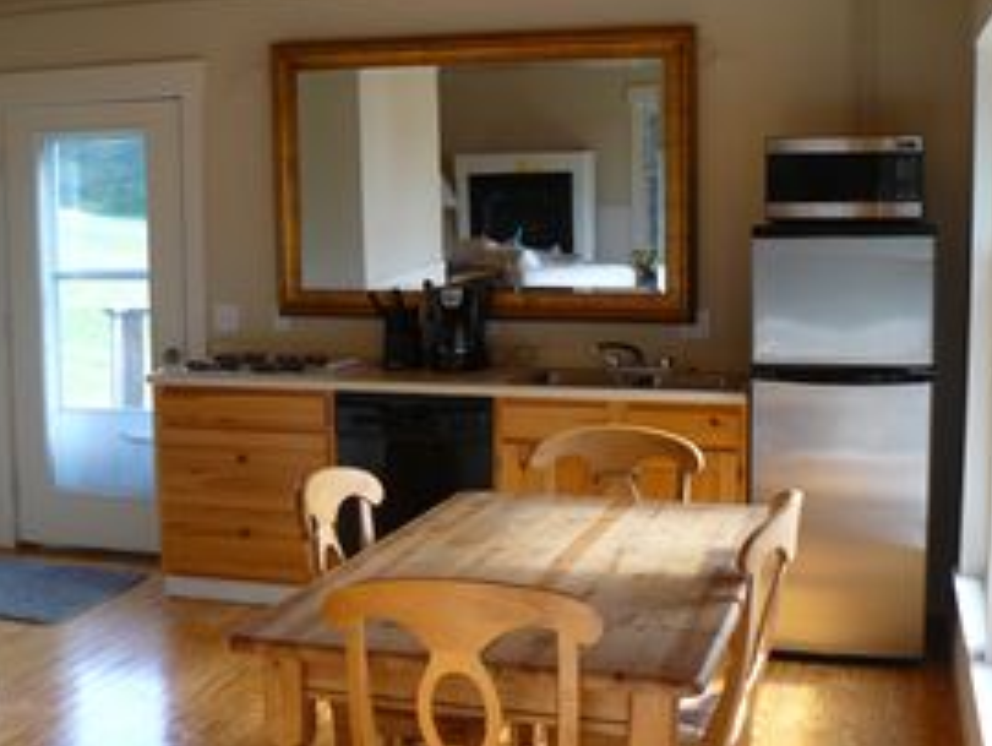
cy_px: 375
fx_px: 1405
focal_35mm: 49
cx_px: 367
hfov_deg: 38.6
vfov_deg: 29.7
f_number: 2.8
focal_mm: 6
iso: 100
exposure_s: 1/50
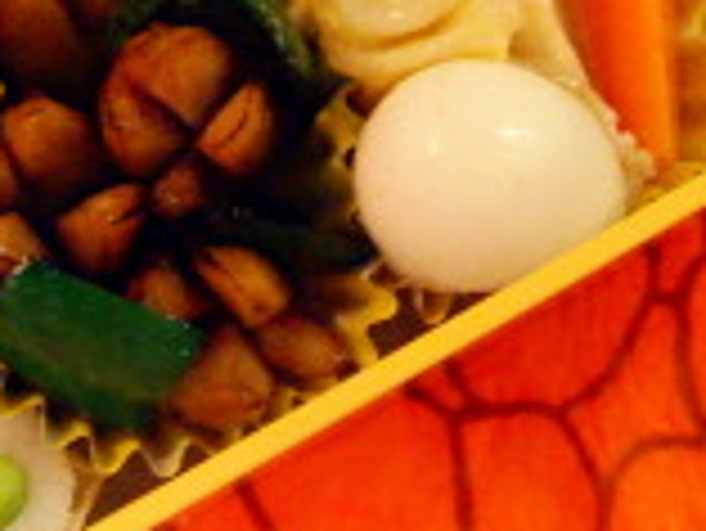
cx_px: 67
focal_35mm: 124
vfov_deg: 11.8
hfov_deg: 15.7
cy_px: -34
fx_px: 2531
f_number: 3.5
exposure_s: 1/6
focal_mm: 6.6
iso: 150
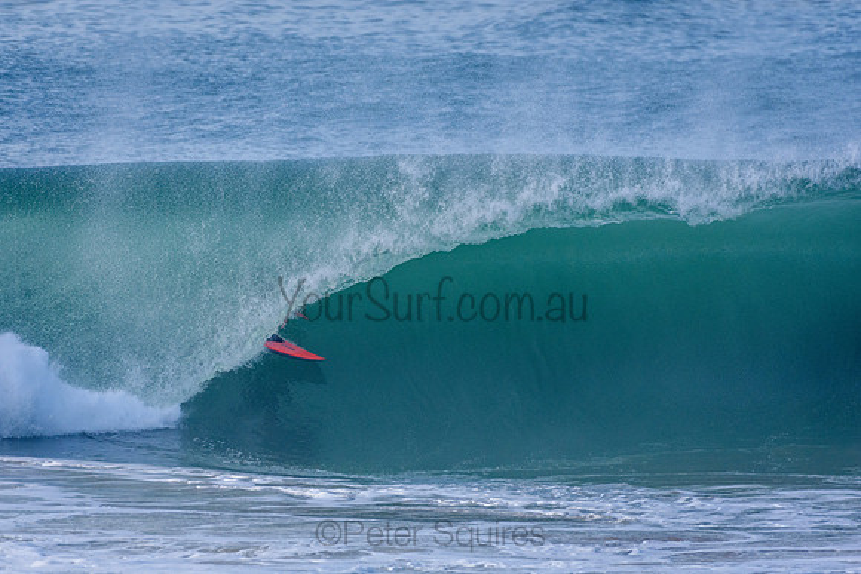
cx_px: 430
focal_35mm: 750
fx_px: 17941
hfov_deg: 2.7
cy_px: 287
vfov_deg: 1.8
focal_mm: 500
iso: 500
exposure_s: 1/2000
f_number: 5.6
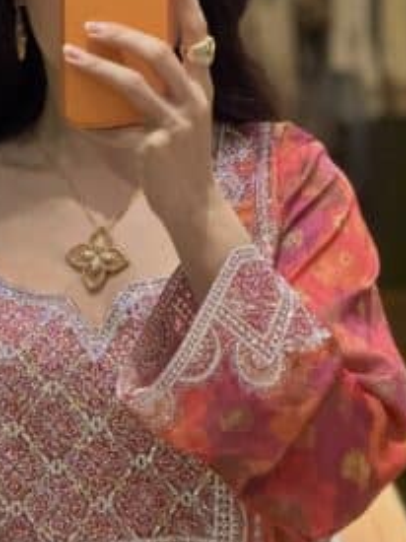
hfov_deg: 7.6
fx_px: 3036
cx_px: 34
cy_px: 263
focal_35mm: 194
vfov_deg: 10.2
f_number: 2.8
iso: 1000
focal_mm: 16.89
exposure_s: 1/33
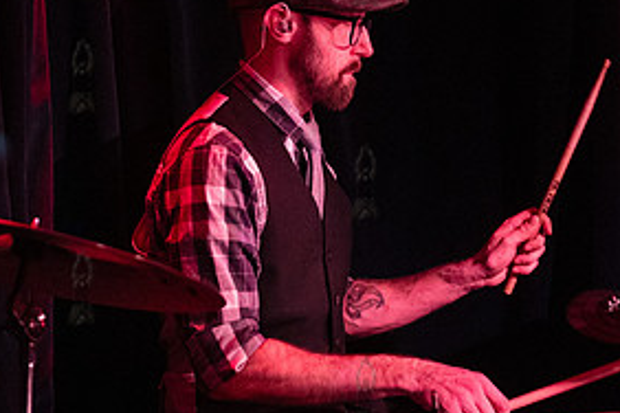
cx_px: 363
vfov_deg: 12.8
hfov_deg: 19.1
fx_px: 1843
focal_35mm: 107
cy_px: 180
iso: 12800
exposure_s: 1/320
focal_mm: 52
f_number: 3.2
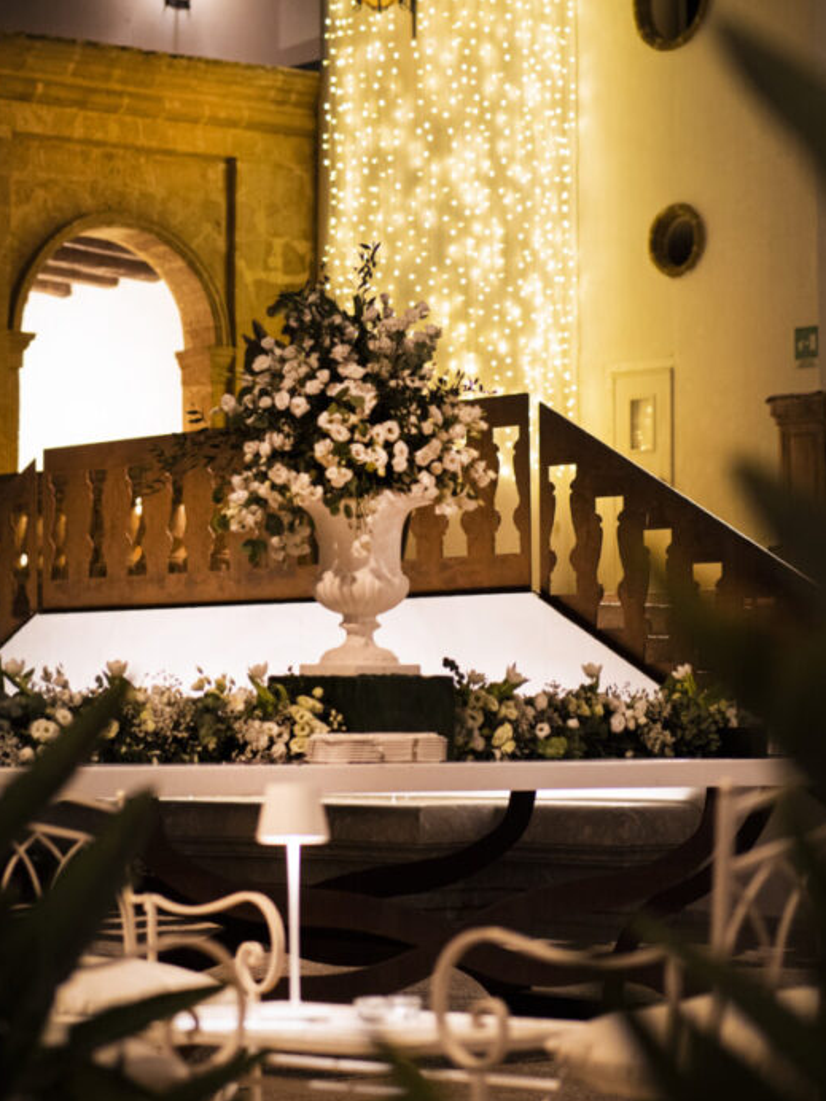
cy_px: 486
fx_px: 3372
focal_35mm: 106
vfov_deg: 18.5
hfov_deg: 14.0
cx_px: 427
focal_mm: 43
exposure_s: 1/100
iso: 1000
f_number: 1.6
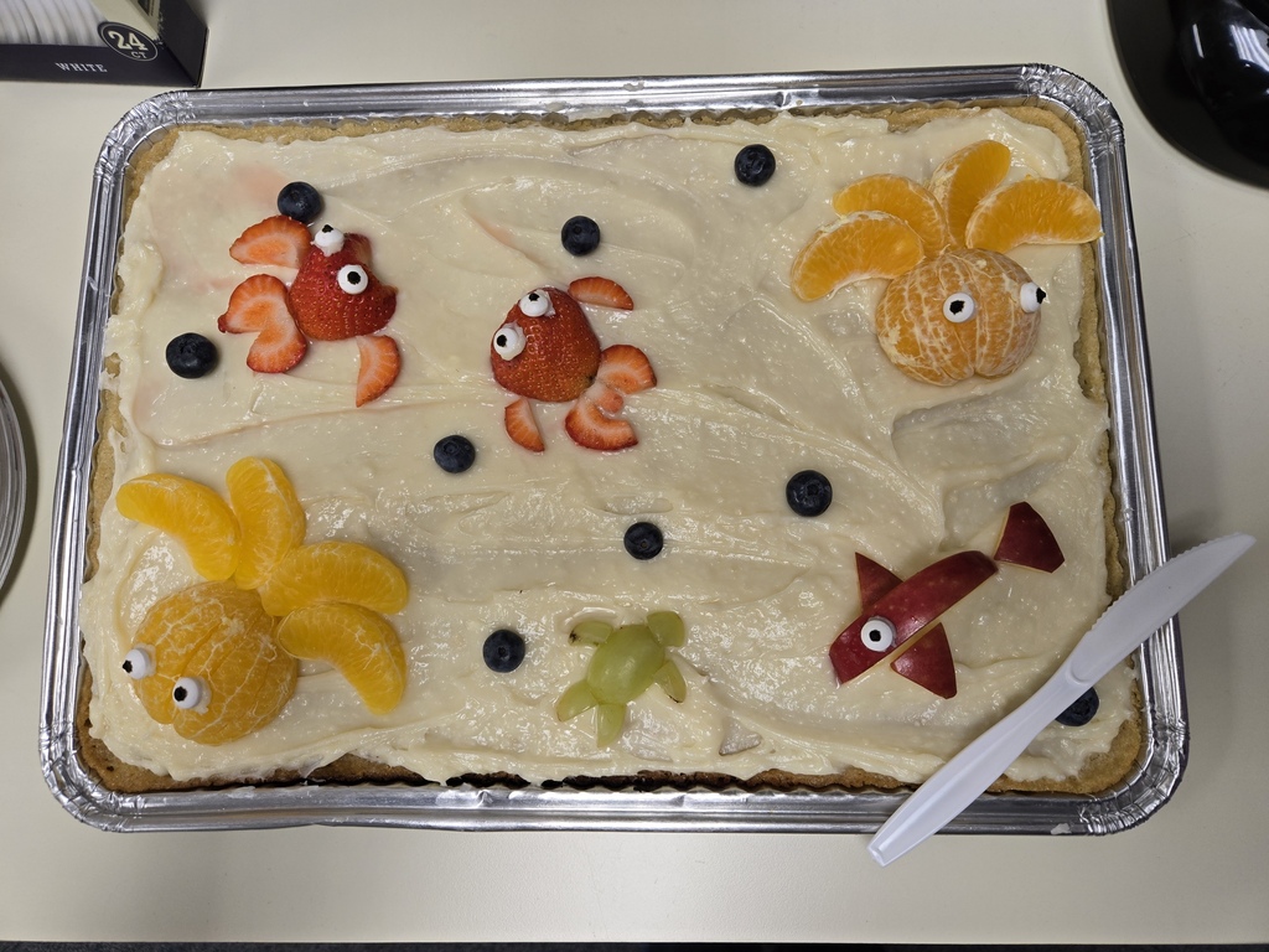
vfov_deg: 58.9
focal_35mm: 23
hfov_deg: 73.9
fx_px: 843
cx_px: 634
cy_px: 476
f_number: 1.8
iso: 100
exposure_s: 1/120
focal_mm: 5.4
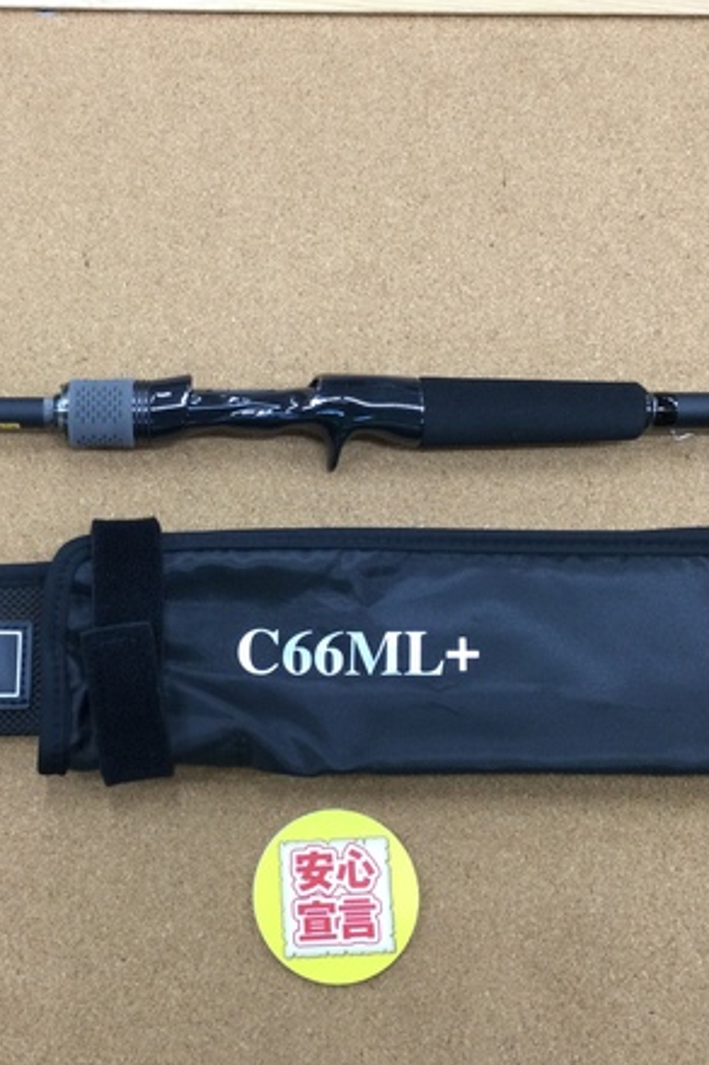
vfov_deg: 44.5
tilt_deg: -79.4
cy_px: 532
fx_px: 1301
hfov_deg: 30.3
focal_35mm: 44
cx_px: 247
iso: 64
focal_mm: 3.3
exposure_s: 1/30
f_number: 2.4
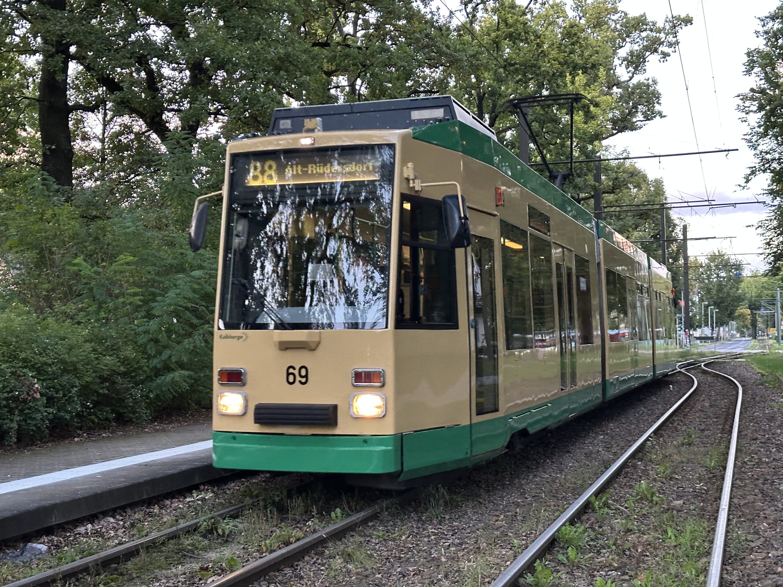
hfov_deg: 39.7
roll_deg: -0.5
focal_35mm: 48
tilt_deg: +2.3
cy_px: 294
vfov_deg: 30.3
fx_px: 1086
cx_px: 392
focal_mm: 6.86
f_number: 1.78
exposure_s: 1/40
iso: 320
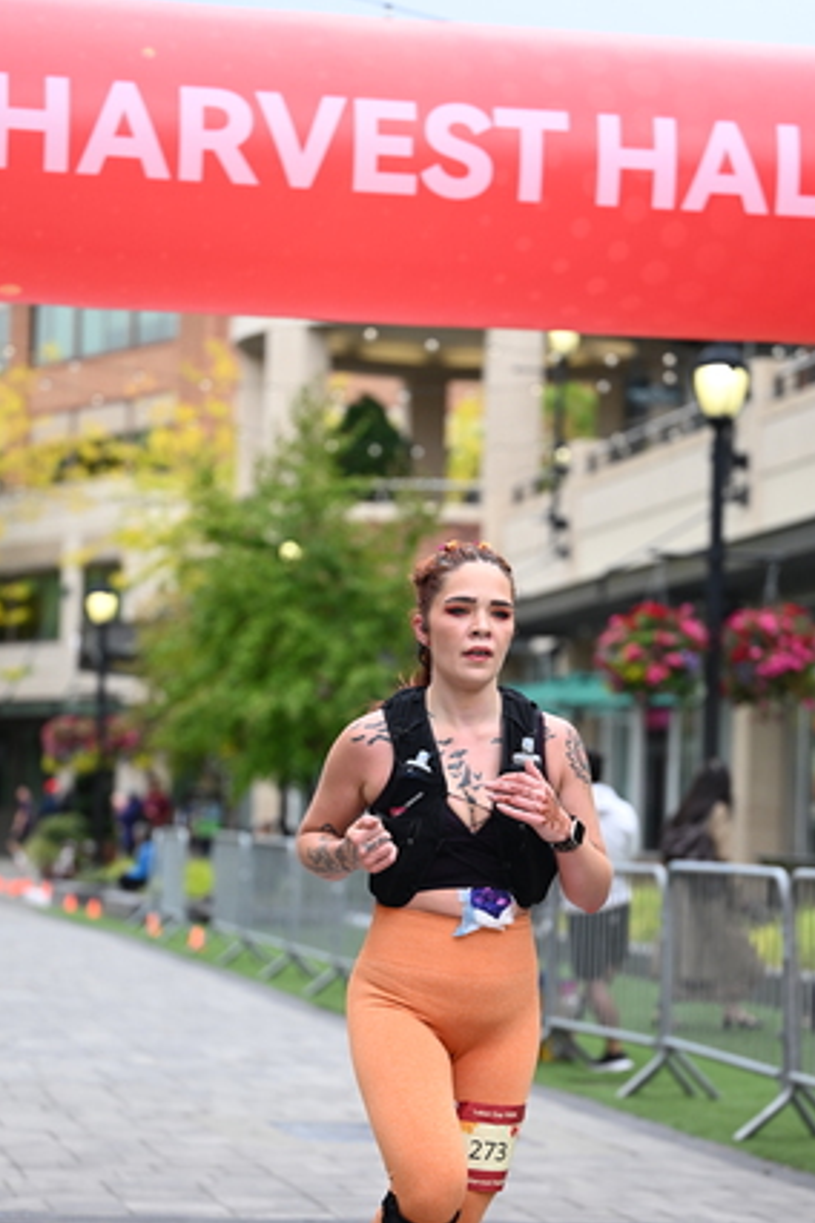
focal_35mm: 102
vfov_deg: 20.0
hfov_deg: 13.4
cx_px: 449
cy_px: 735
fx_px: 3463
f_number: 2.8
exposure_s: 1/2000
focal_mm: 79
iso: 640
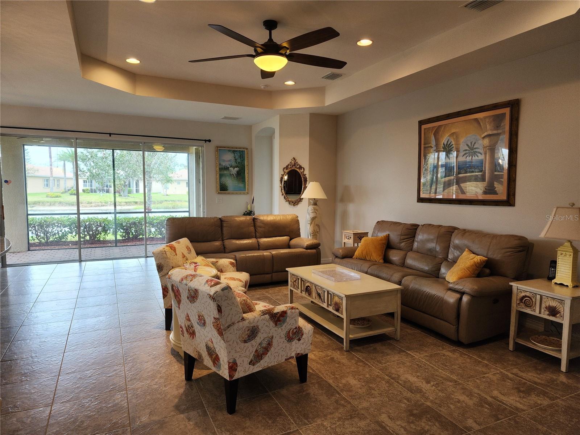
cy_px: 218
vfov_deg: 58.9
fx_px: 385
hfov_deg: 73.9
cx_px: 290
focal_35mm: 23
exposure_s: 1/120
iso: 100
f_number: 1.8
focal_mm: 6.4
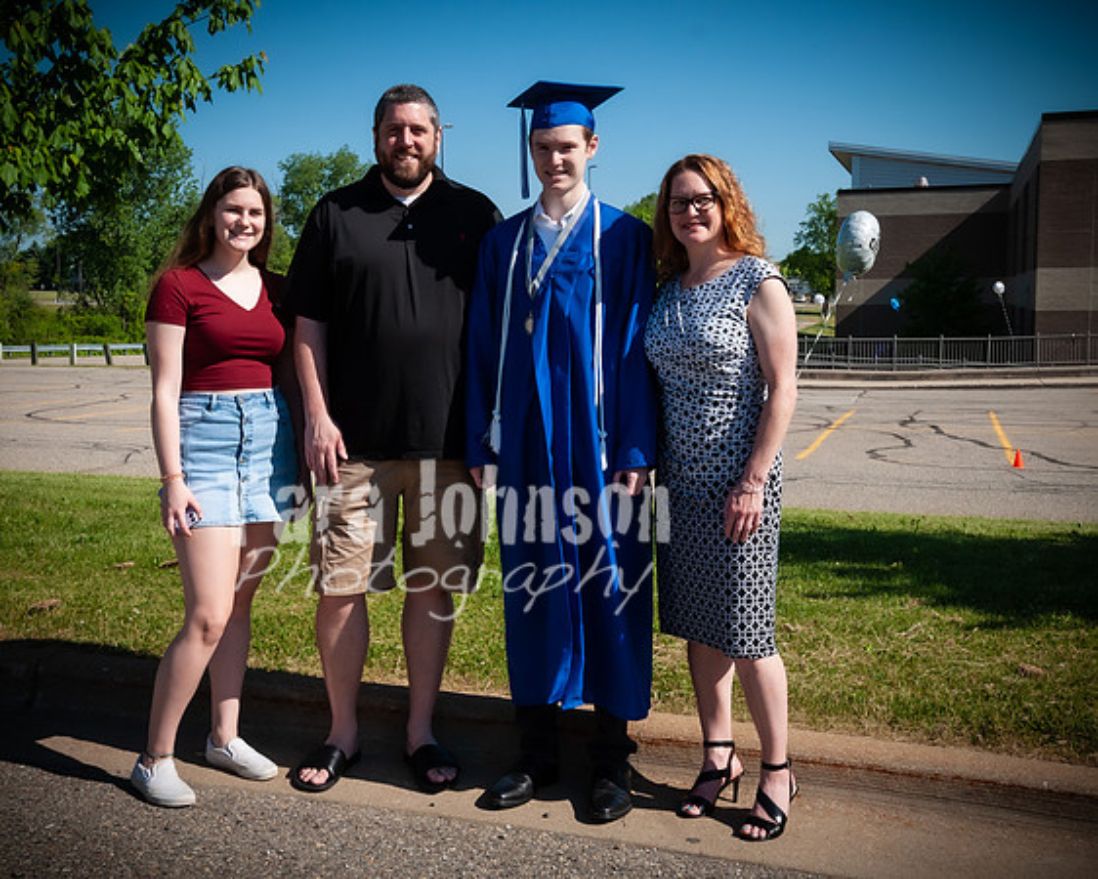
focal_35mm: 42
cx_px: 460
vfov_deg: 35.5
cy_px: 408
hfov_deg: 43.5
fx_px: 1373
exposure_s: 1/320
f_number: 9
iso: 200
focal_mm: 22
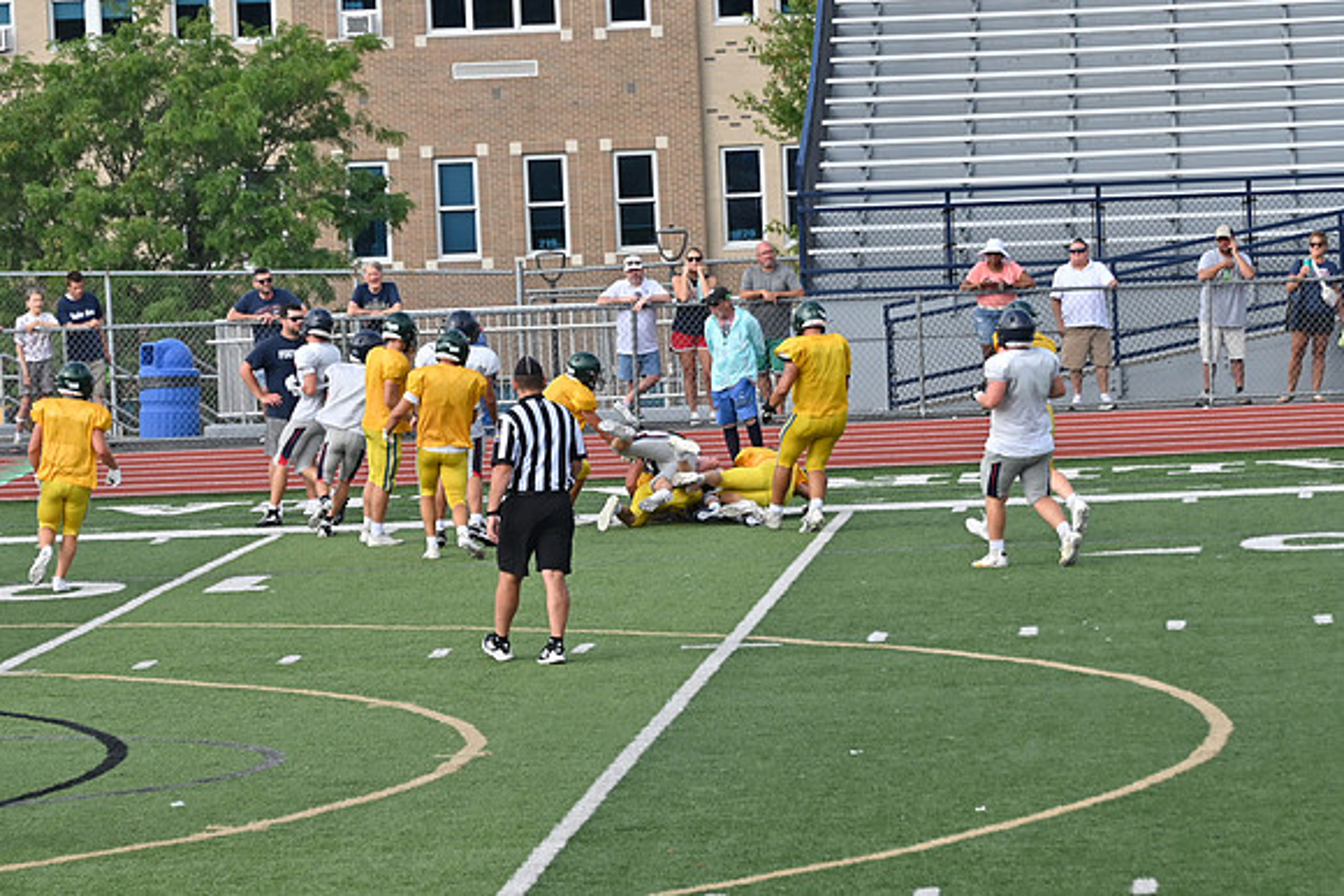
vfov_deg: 6.1
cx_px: 672
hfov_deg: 9.1
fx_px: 8402
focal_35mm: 225
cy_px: 448
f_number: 5.6
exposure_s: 1/800
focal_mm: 150
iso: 200
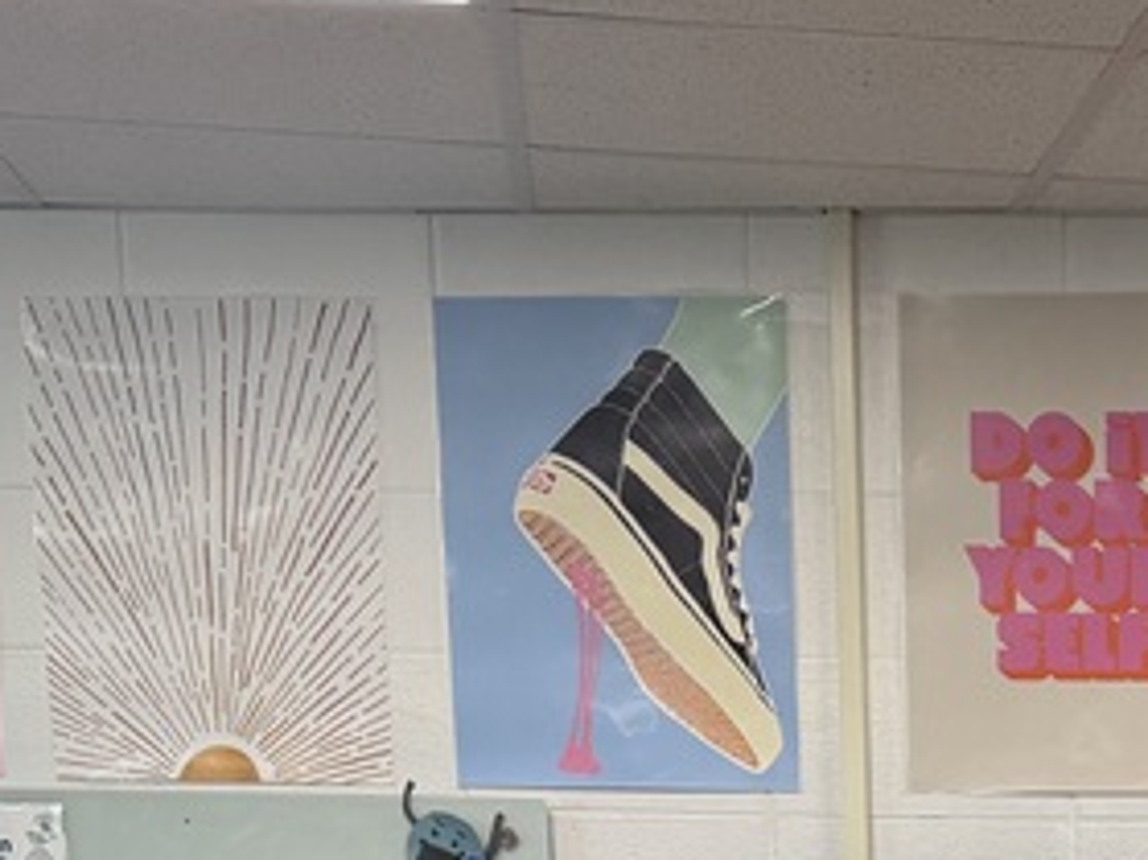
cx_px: 1267
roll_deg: -1.0
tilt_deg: -11.3
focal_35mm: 88
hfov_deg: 21.1
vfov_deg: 15.1
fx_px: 2917
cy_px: 1428
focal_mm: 6.76
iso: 200
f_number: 1.78
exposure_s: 1/120
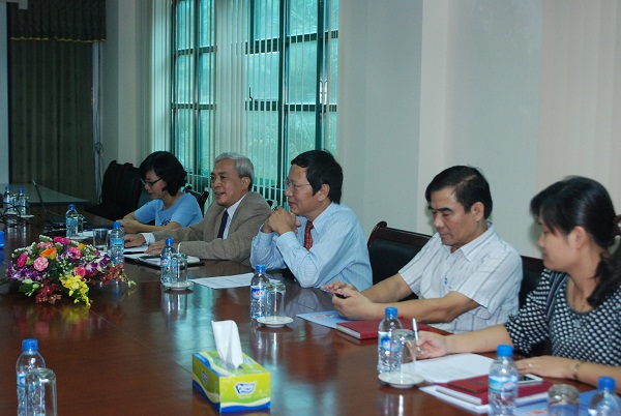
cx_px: 310
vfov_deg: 25.8
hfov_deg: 37.8
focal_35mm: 52
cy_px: 208
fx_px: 907
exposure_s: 1/80
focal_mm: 35
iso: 1000
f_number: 5
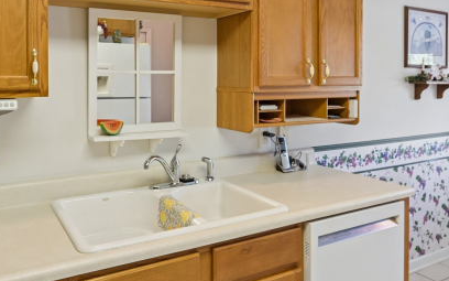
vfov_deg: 40.7
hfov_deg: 62.3
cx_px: 176
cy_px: 71
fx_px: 367
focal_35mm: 30
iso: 280
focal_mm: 16
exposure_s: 1/15
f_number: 8
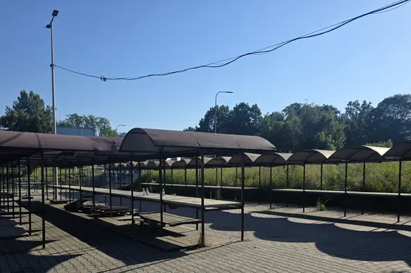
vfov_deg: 41.4
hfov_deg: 60.3
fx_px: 354
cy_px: 193
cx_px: 201
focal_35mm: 31
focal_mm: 6.3
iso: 80
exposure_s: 1/5608
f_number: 1.7
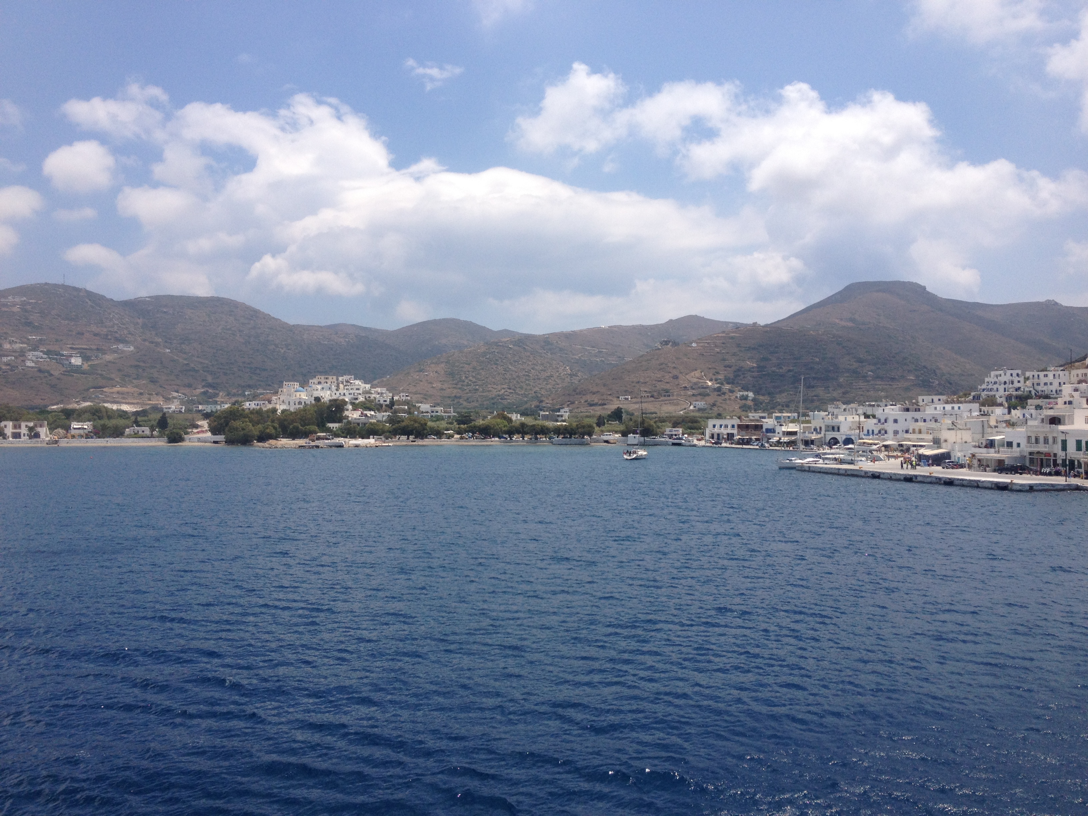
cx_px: 544
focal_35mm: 35
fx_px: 1100
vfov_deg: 40.7
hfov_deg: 52.6
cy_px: 408
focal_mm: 4.28
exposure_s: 1/3067
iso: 50
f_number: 2.4
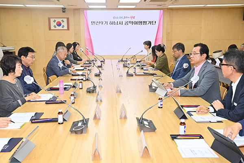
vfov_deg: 33.4
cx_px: 122
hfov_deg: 48.5
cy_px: 82
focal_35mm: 40
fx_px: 271
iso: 800
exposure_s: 1/100
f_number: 7.1
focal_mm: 40
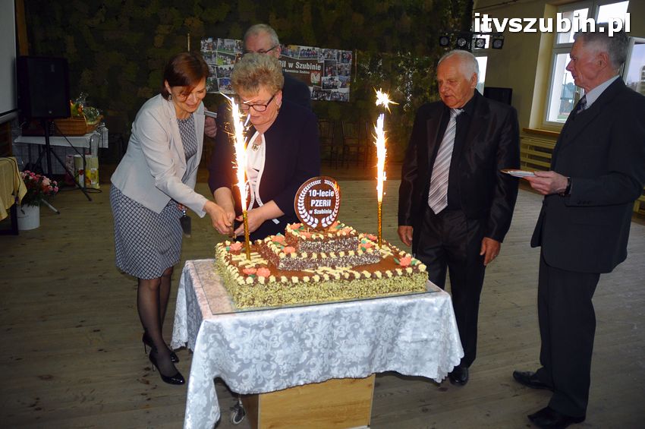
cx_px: 322
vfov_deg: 47.8
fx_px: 483
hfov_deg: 67.4
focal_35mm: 27
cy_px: 214
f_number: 4
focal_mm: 18
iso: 640
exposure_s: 1/60
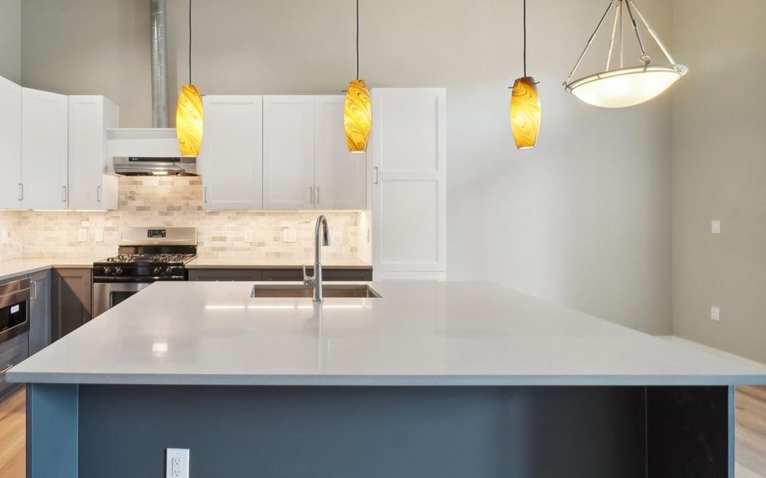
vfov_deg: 59.6
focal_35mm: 20
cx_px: 274
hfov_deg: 83.0
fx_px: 417
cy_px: 226
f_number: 9
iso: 400
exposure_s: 1/6
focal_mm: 10
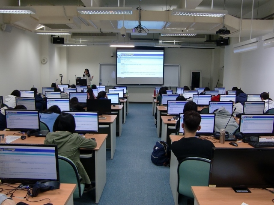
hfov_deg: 63.4
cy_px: 102
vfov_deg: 49.7
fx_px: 222
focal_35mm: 28
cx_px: 137
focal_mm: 4.9
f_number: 2.6
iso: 160
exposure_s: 1/60
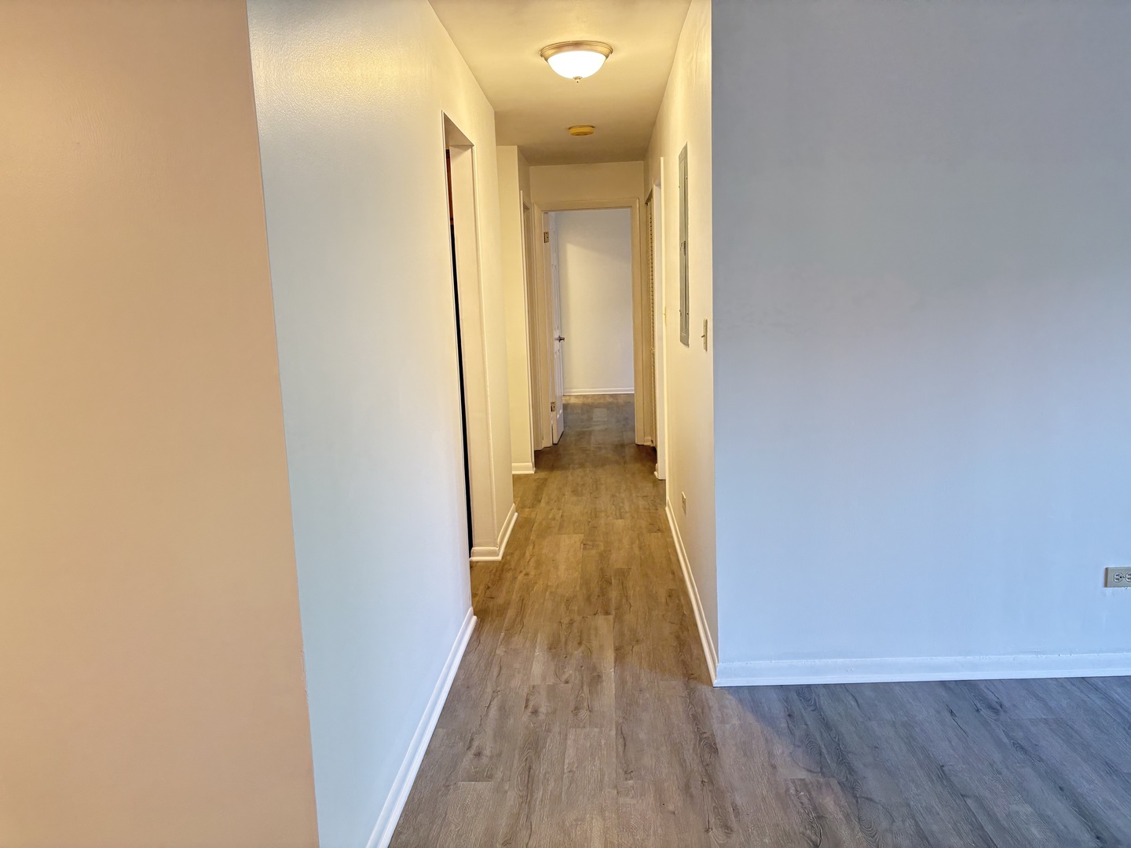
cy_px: 424
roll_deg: +2.2
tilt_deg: -8.7
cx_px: 566
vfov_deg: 53.1
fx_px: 849
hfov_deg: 67.3
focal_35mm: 26
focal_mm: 5.96
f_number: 1.6
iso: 200
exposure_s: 1/60
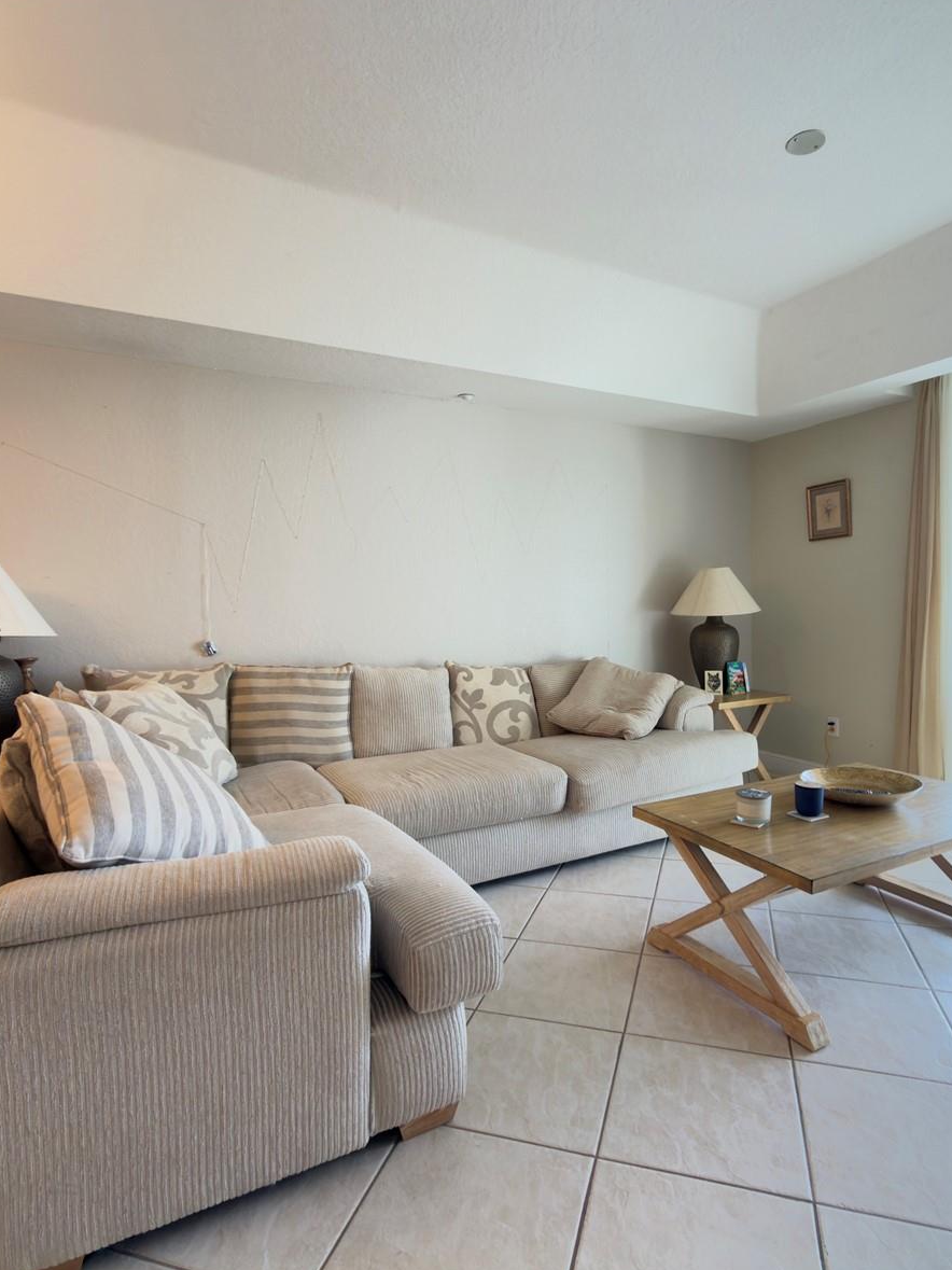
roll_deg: +1.6
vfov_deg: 84.7
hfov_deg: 68.5
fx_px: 697
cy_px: 637
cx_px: 527
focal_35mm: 19
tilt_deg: -3.4
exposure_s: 1/30
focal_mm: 2.22
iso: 100
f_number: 2.2
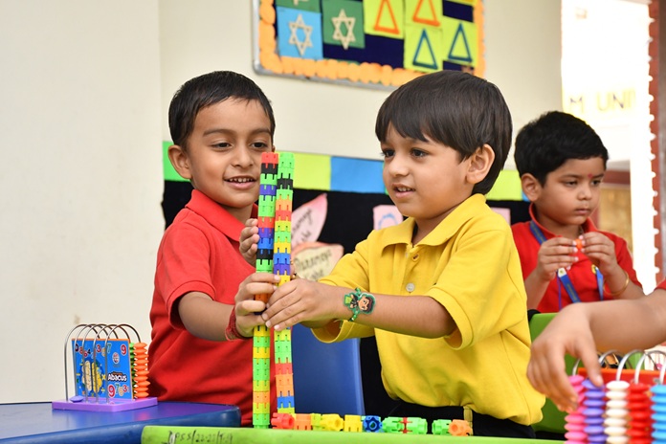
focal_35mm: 84
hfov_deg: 24.2
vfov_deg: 16.3
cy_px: 222
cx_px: 333
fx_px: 1554
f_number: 6.3
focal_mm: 56
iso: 1600
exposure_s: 1/125
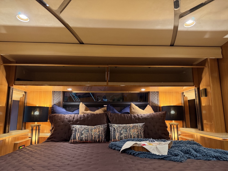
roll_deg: +0.5
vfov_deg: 56.8
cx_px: 114
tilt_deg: +9.4
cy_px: 86
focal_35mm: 24
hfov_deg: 71.6
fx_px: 158
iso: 640
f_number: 1.78
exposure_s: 1/40
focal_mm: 6.76
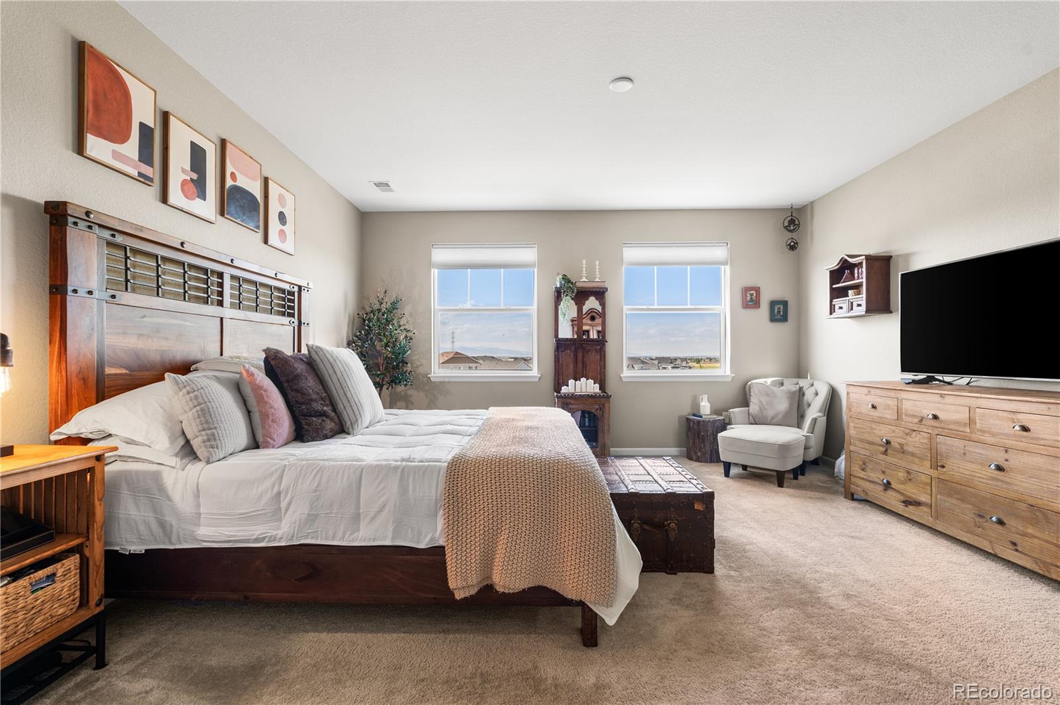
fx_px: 471
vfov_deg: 73.7
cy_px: 352
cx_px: 530
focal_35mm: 16
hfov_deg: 96.8
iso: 160
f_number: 8
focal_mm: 16
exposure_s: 1/6
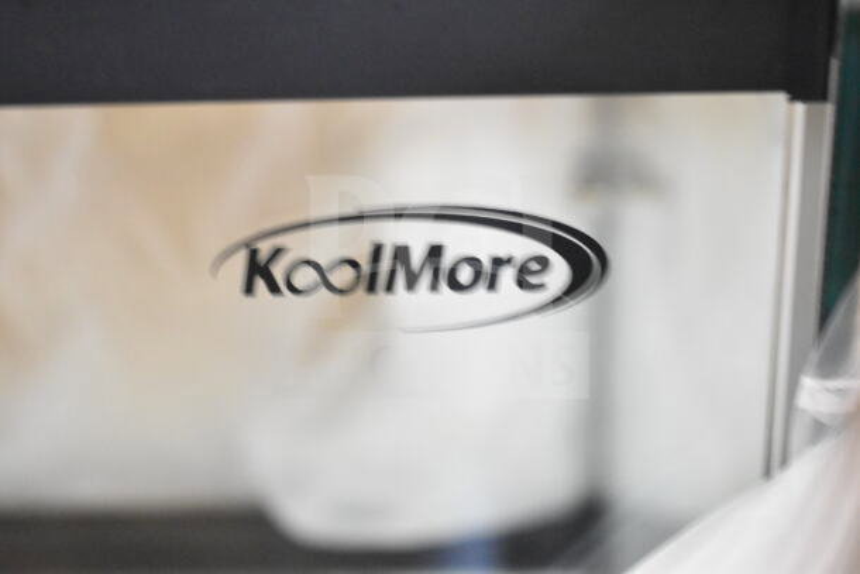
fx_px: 1649
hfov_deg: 29.2
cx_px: 430
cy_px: 287
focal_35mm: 69
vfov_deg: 19.7
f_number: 5.3
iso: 10000
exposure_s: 1/80
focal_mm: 46
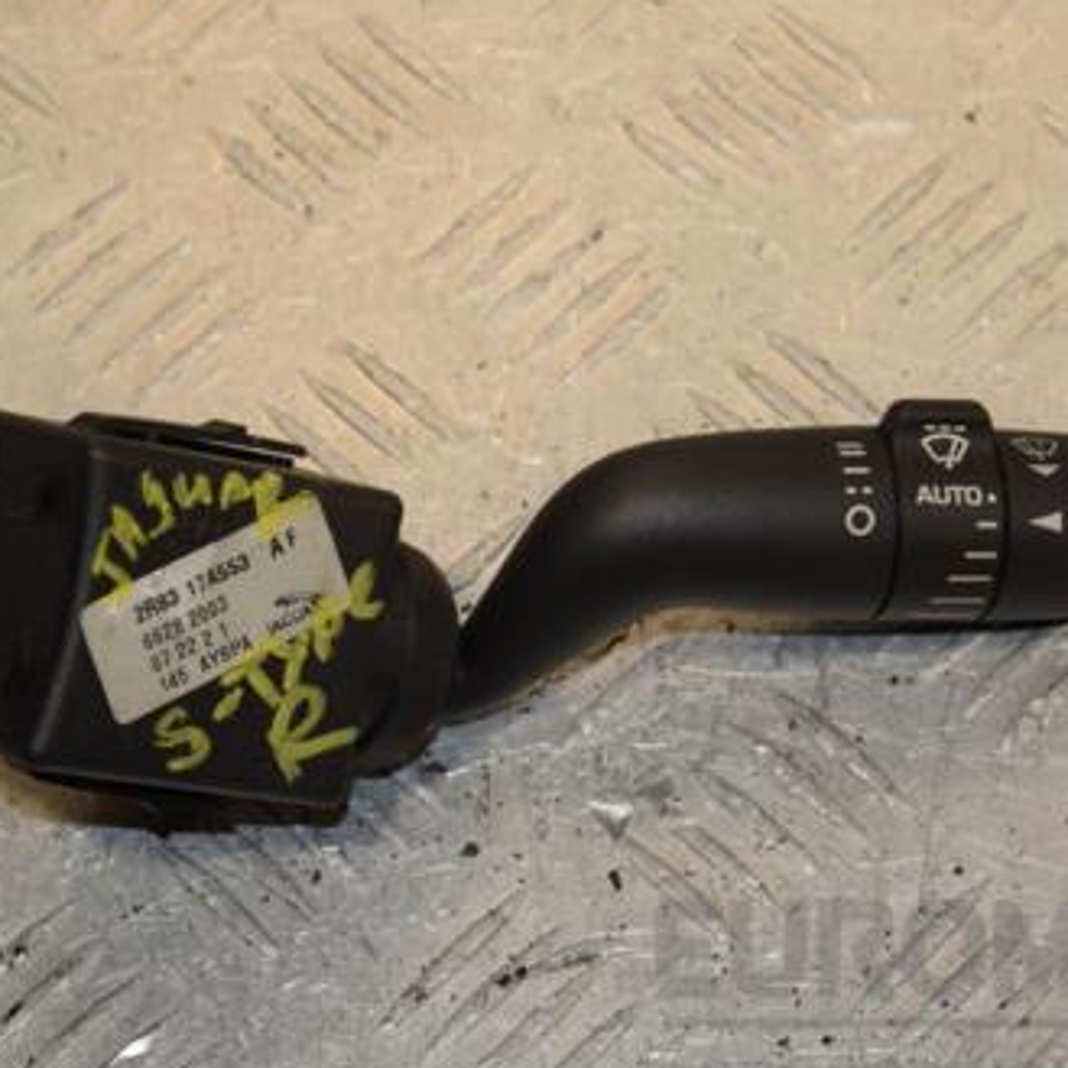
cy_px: 516
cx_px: 594
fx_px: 4224
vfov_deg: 14.4
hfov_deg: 14.4
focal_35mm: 121
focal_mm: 52
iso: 800
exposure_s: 1/200
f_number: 9
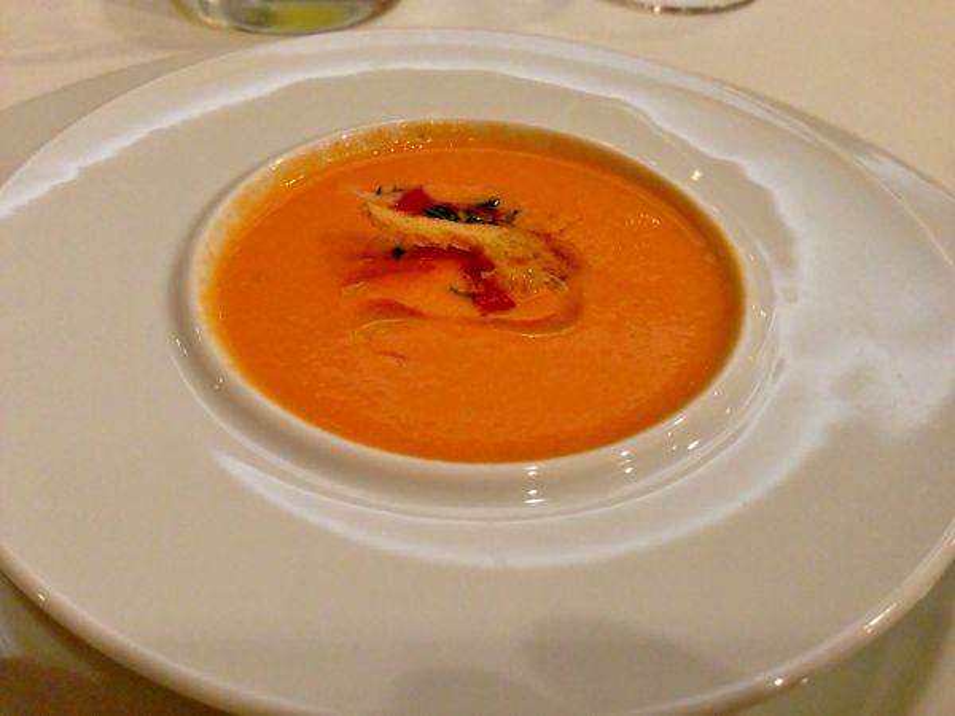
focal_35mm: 33
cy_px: 358
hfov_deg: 55.4
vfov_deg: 42.9
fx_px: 910
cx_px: 478
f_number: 2.4
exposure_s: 1/20
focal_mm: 4.13
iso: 200
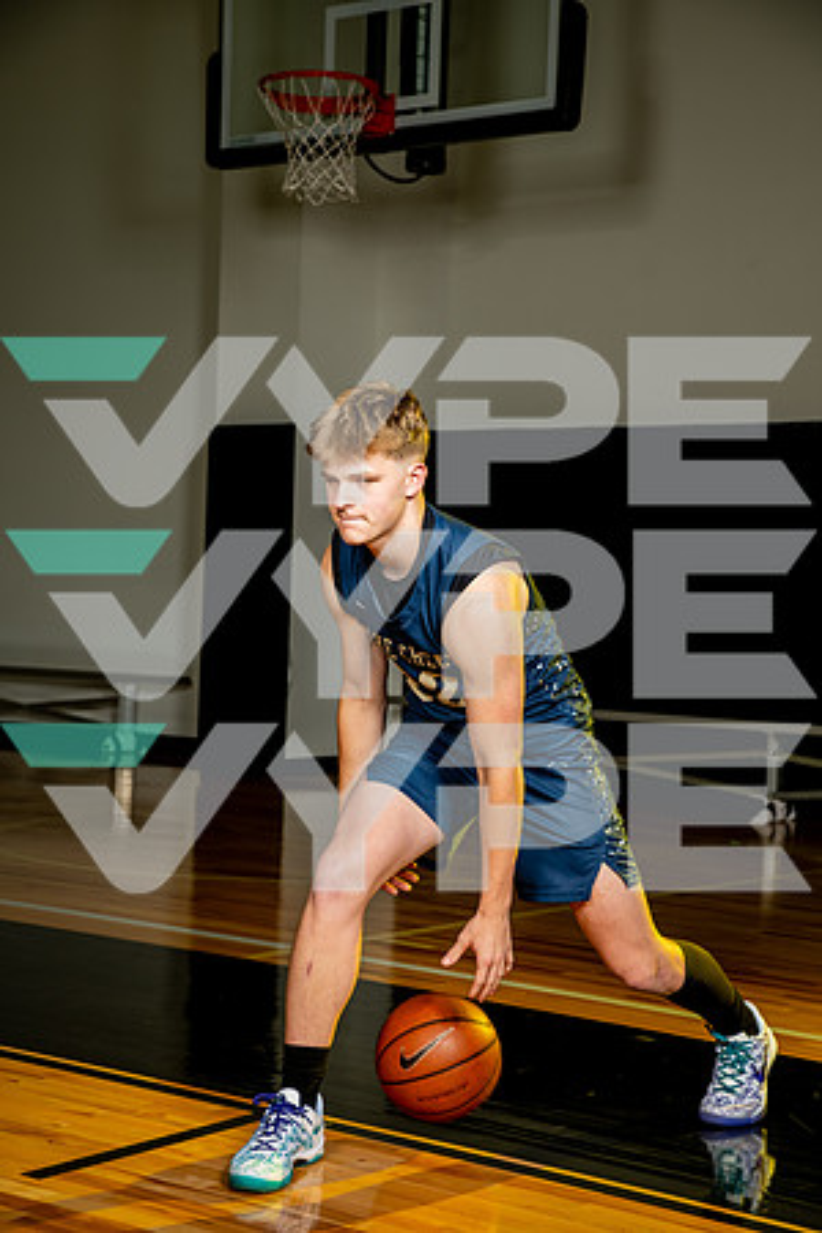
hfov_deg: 19.5
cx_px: 411
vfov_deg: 28.8
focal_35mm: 70
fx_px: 2397
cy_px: 616
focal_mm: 70
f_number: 6.3
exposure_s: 1/200
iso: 100
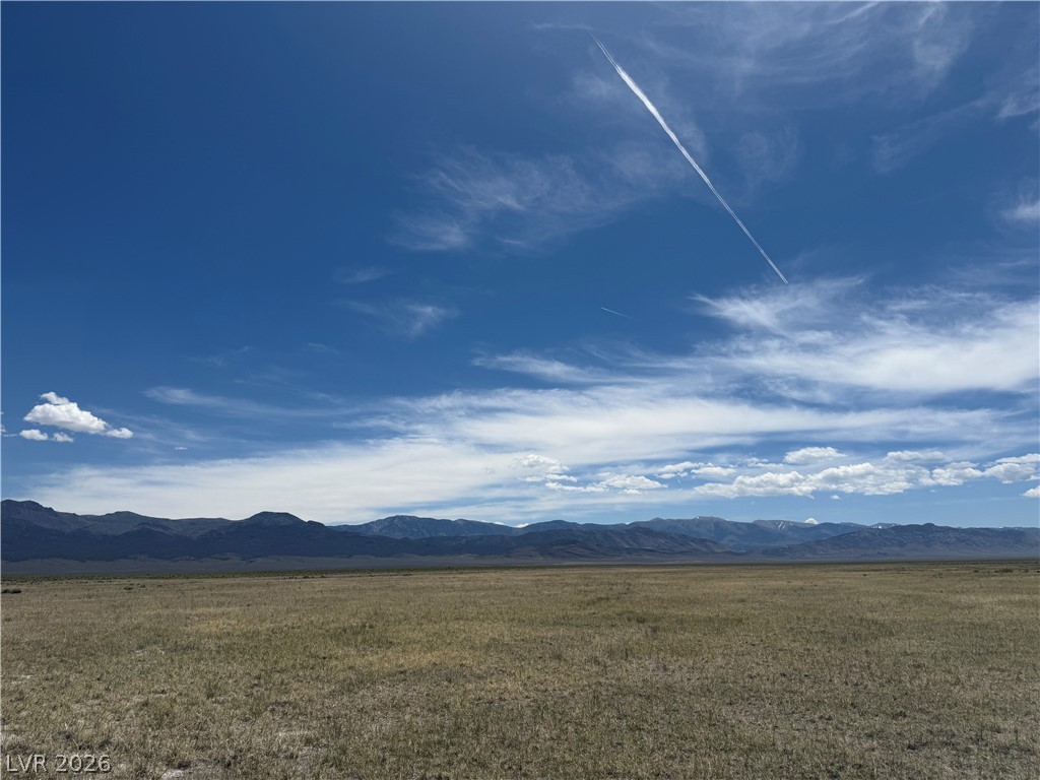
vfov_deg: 56.8
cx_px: 520
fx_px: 721
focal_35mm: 24
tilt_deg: +13.4
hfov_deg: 71.6
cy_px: 390
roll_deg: +1.4
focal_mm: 6.76
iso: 80
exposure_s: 1/11905
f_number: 1.78
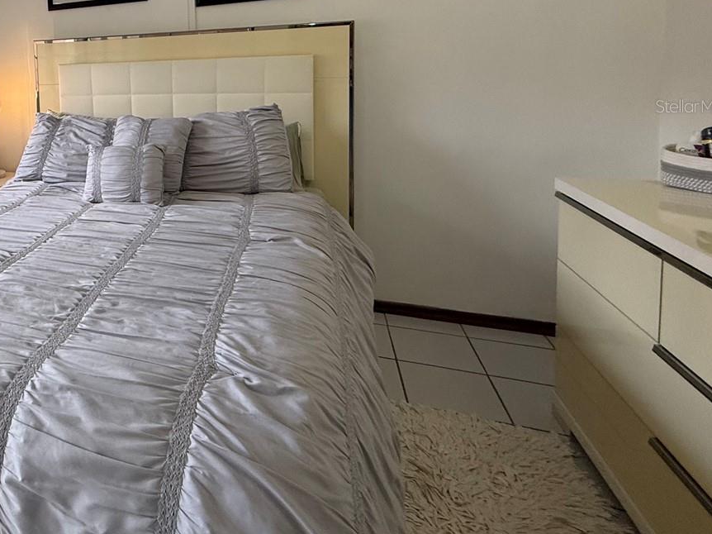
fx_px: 535
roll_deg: +2.0
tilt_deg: -3.9
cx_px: 73
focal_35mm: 26
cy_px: 106
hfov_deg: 57.8
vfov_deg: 49.9
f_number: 2.2
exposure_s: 1/120
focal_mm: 2.22
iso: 250
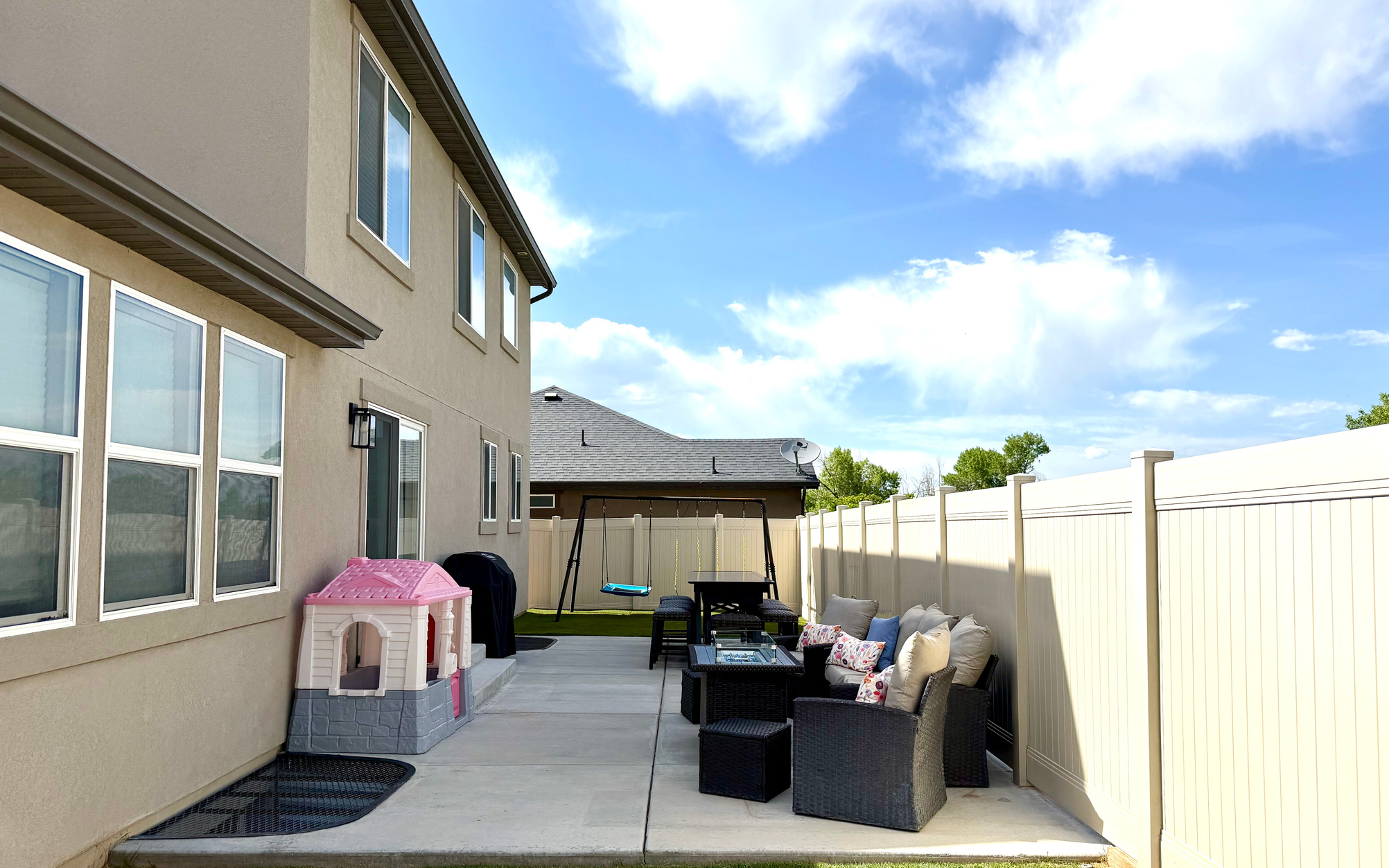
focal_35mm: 26
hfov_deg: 70.4
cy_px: 456
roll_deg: +0.5
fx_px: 984
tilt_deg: +4.2
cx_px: 709
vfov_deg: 47.6
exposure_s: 1/8130
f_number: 1.78
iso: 80
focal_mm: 6.76
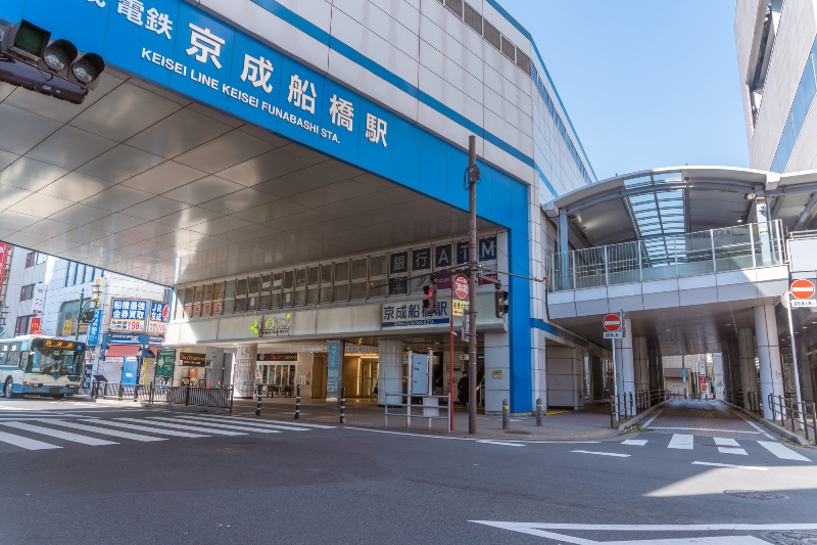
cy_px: 272
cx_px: 408
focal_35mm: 24
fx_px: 545
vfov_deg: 53.1
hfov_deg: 73.8
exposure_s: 1/200
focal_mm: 16
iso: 100
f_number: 8
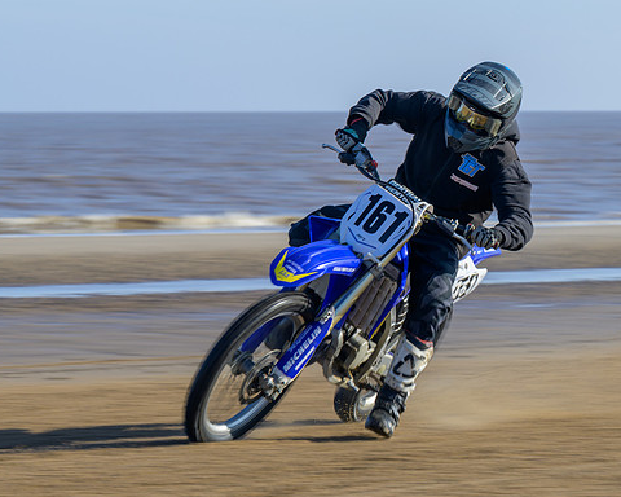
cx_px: 334
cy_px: 279
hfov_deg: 8.8
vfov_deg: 7.1
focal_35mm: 219
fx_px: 4025
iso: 72
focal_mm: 104
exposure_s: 1/125
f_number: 8
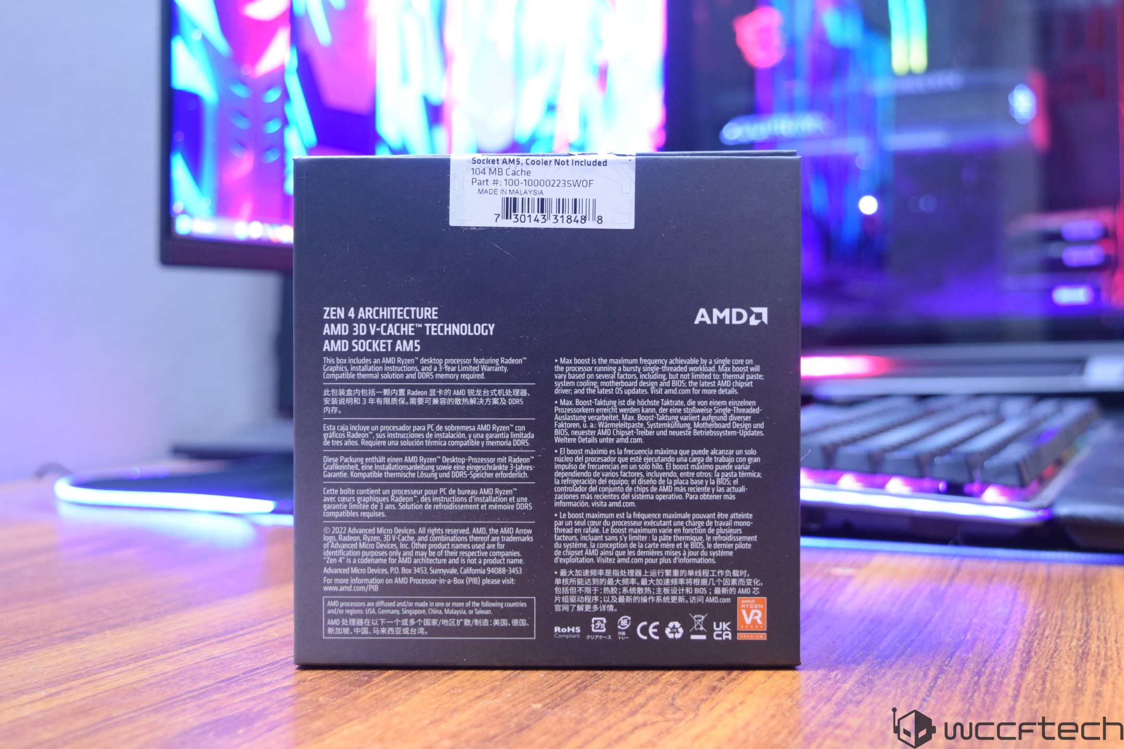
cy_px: 374
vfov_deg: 28.1
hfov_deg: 41.1
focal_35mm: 48
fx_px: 1499
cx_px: 562
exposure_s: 1/8
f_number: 5.6
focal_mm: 32
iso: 1600
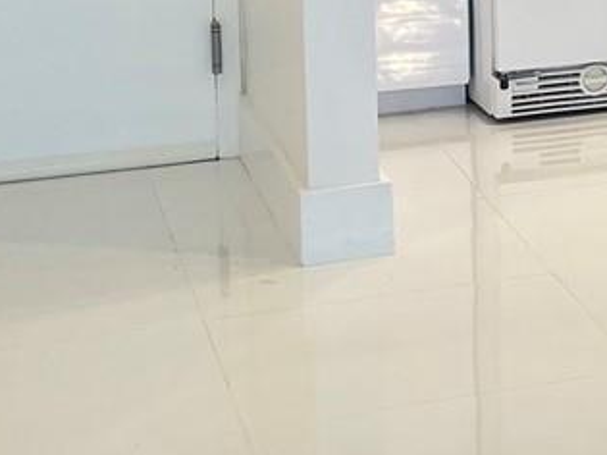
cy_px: -220
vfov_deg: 10.8
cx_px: 1148
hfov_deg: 13.2
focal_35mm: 132
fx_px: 2314
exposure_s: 1/60
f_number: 1.6
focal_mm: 5.1
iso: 64
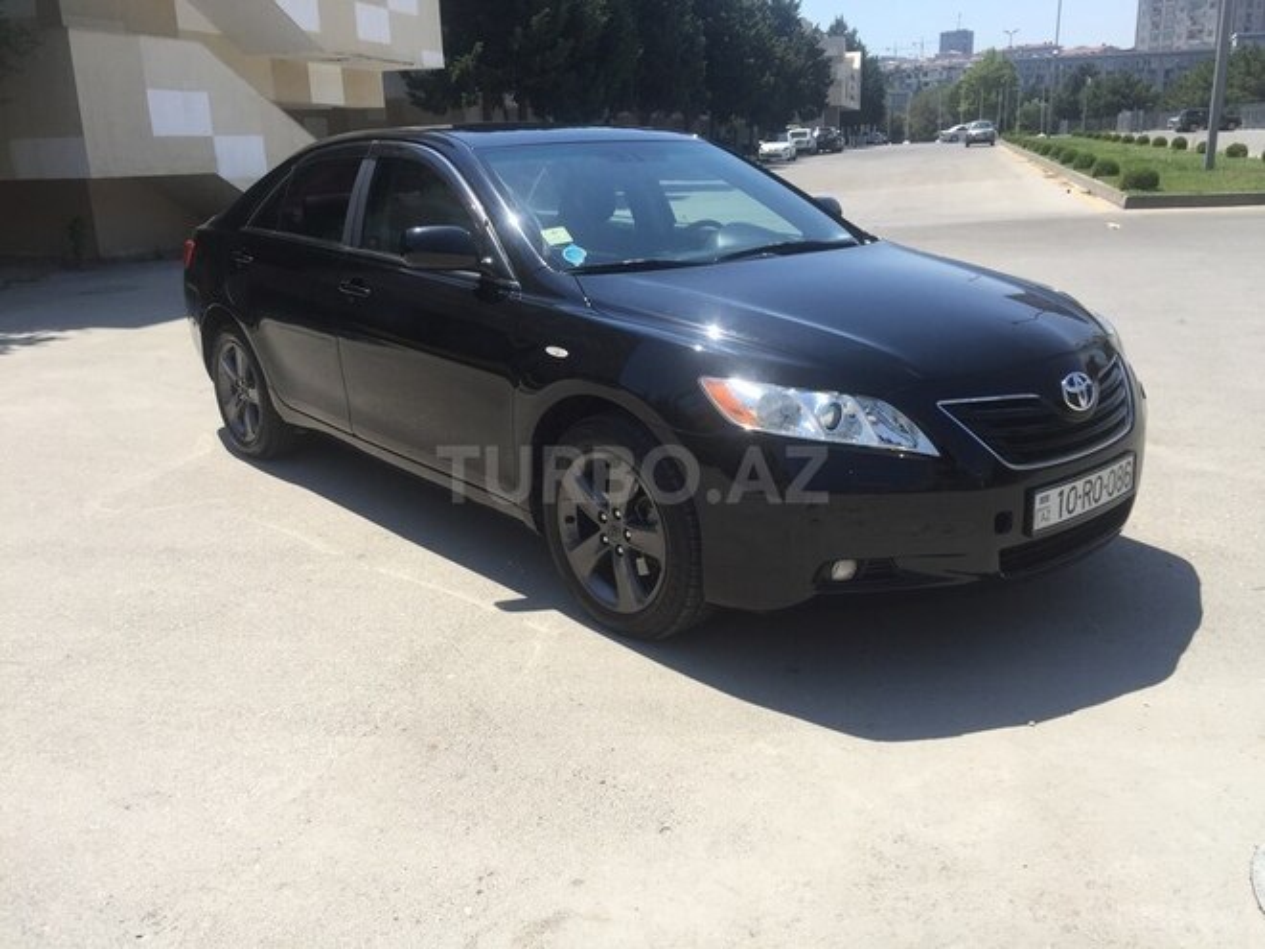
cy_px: 474
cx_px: 632
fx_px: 1060
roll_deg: +1.1
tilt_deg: -16.7
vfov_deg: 48.2
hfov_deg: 61.7
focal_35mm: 29
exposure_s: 1/1522
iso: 32
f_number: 2.2
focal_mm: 4.15
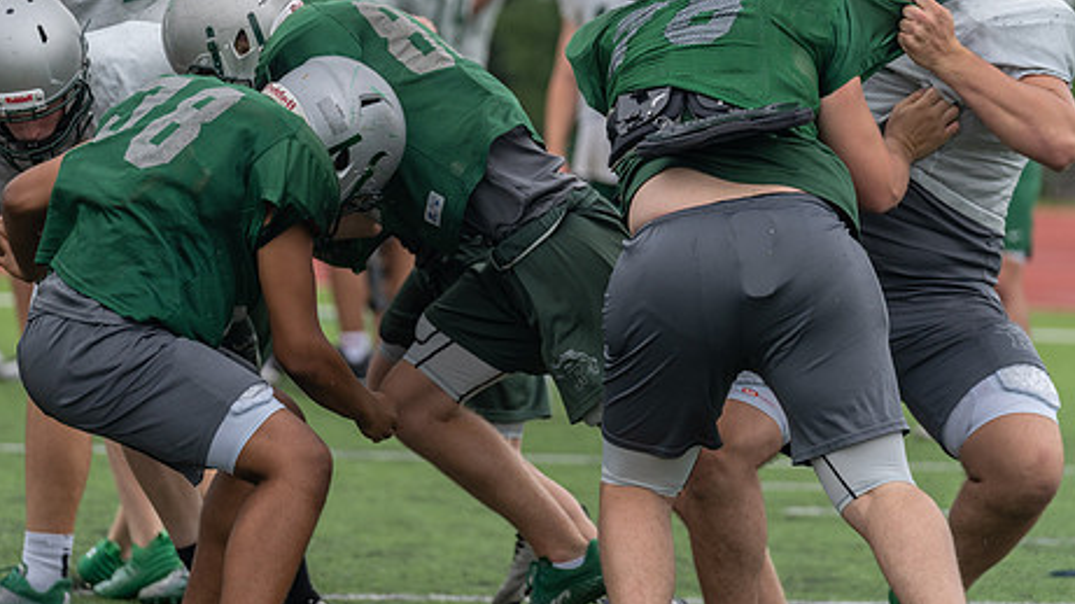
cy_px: 204
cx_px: 408
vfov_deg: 5.4
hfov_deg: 9.6
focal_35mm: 224
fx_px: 6383
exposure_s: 1/1250
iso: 200
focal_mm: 170
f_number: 3.5
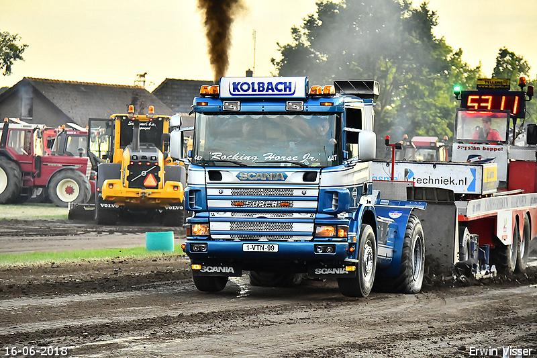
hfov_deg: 8.9
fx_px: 3467
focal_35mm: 232
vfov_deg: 5.9
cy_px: 179
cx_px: 268
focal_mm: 155
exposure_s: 1/2000
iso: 2500
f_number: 5.6
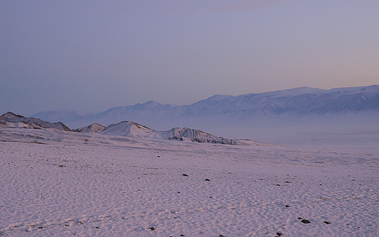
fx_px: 816
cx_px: 190
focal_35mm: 79
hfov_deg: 26.1
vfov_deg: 16.5
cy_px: 96
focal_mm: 69
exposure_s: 1/50
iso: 800
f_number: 7.1
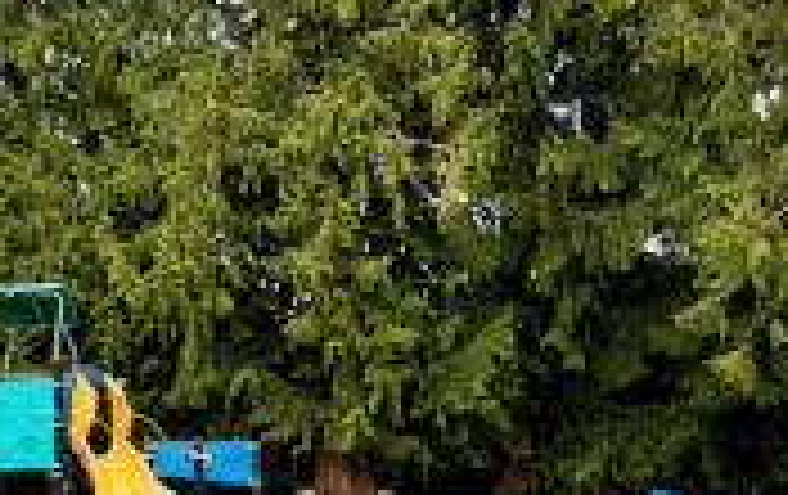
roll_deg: +0.5
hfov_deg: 32.5
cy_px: 288
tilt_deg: +7.2
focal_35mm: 58
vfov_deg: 22.4
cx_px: 18
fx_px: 1248
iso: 100
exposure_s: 1/878
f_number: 1.78
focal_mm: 6.76
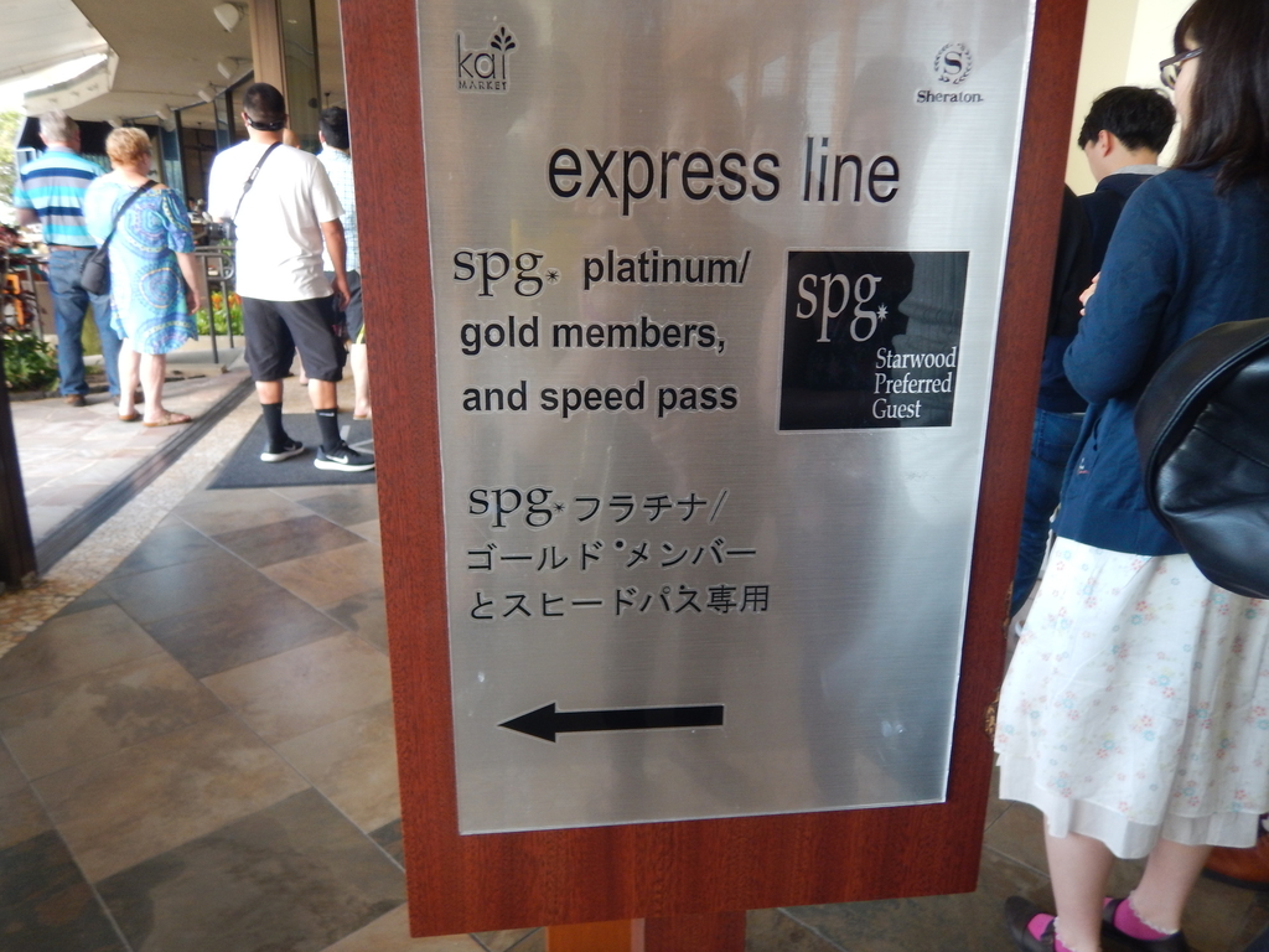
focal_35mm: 24
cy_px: 476
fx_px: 880
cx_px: 634
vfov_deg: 56.8
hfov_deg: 71.6
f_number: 2.8
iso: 125
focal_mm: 4.3
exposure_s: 1/40
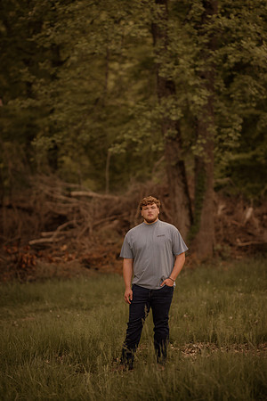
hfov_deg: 16.1
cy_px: 200
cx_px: 134
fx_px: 946
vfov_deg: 23.9
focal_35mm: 85
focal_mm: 85
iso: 125
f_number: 1.6
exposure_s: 1/320
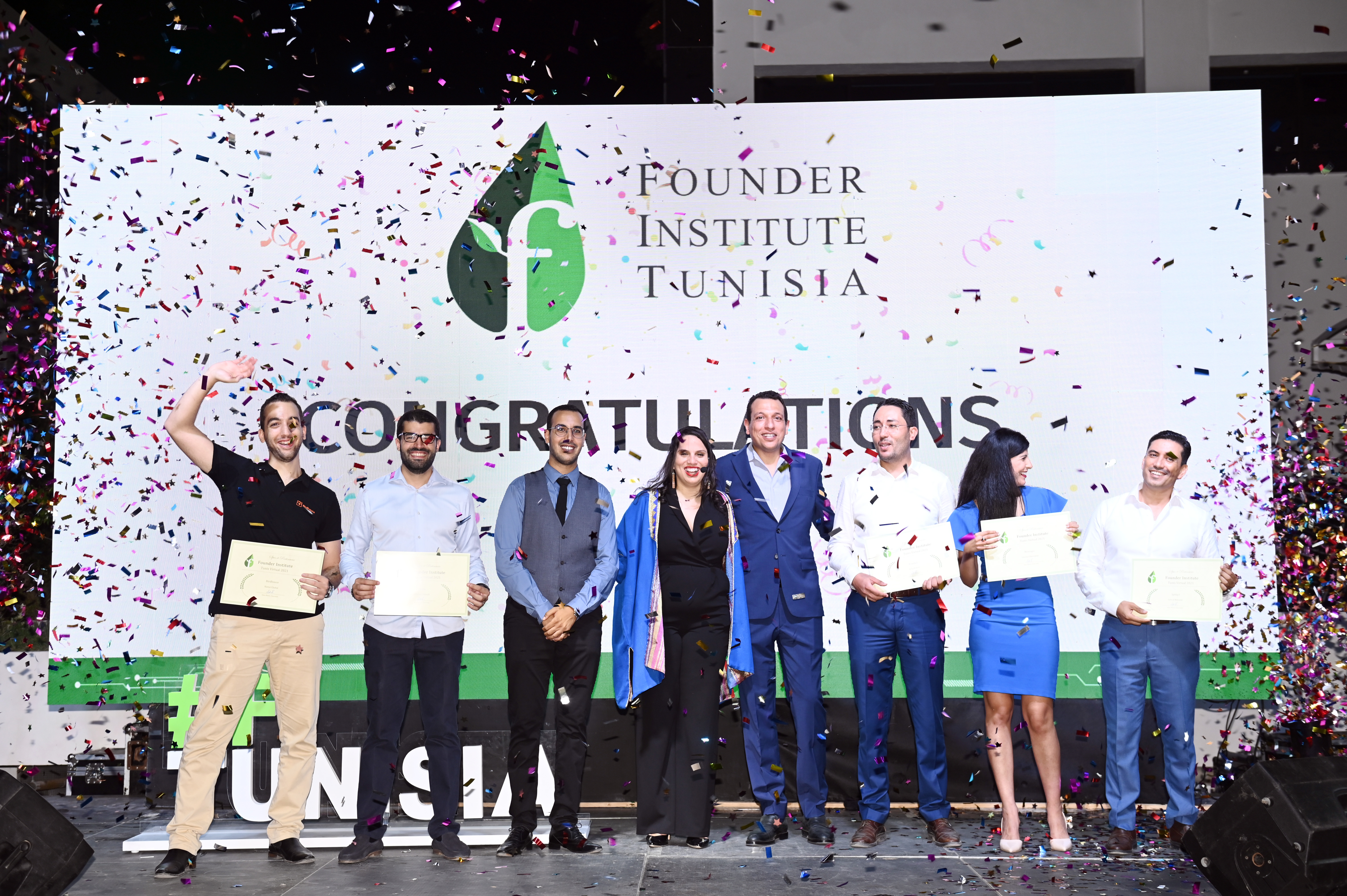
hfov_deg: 41.1
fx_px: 1795
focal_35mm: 48
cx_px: 674
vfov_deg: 28.0
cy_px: 448
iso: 400
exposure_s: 1/160
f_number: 3.5
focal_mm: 48
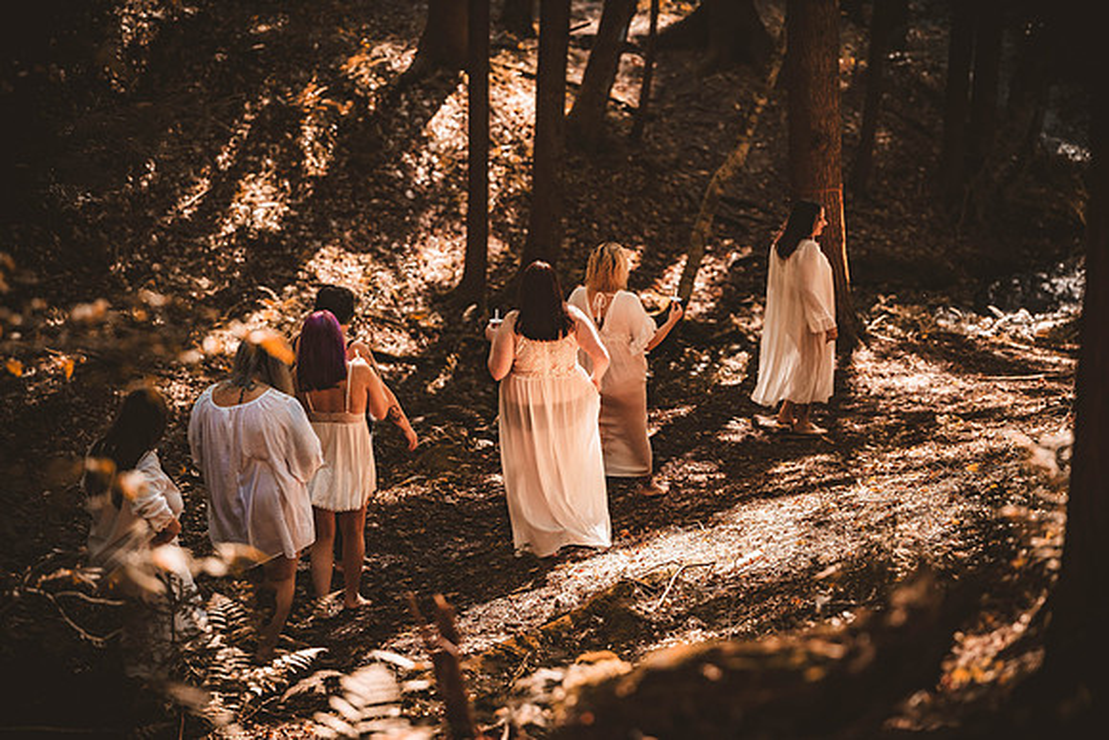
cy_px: 370
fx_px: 3697
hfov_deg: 17.1
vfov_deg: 11.4
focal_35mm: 120
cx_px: 554
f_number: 2.8
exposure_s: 1/800
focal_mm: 120
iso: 640
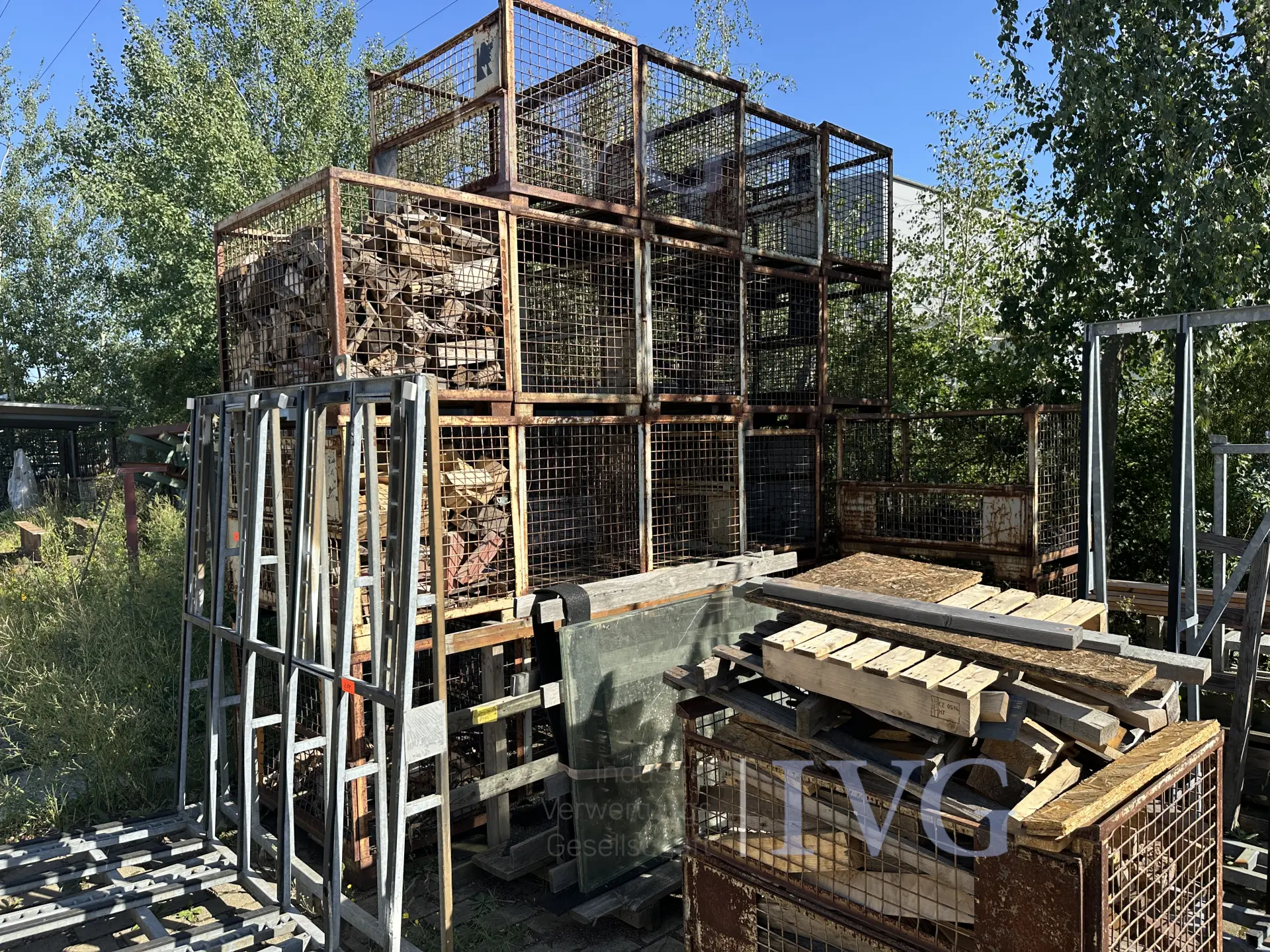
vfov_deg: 56.8
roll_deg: +2.9
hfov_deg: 71.6
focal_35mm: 24
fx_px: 881
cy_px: 476
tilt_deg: -2.3
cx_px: 635
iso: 80
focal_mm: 6.86
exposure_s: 1/1845
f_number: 1.78
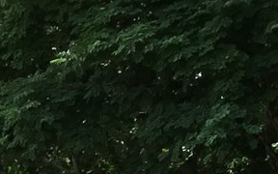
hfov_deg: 9.0
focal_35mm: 228
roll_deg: +0.8
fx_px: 1727
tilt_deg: -6.5
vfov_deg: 5.4
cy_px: 535
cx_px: -141
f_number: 2.4
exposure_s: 1/691
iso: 25
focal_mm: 3.3
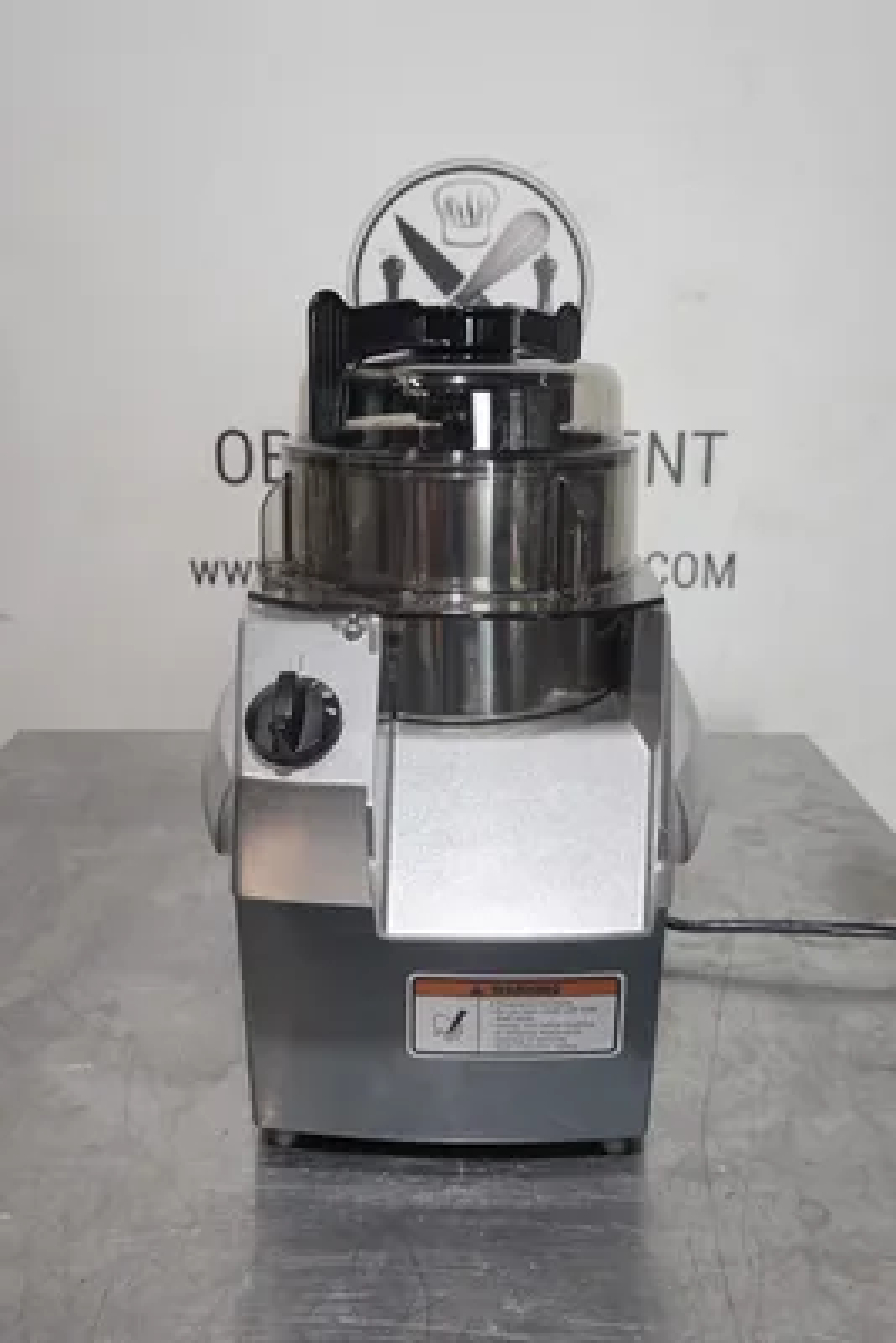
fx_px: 1231
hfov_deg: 40.0
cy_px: 672
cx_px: 448
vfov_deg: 57.2
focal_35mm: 33
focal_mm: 12.25
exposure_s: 1/40
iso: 500
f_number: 3.5
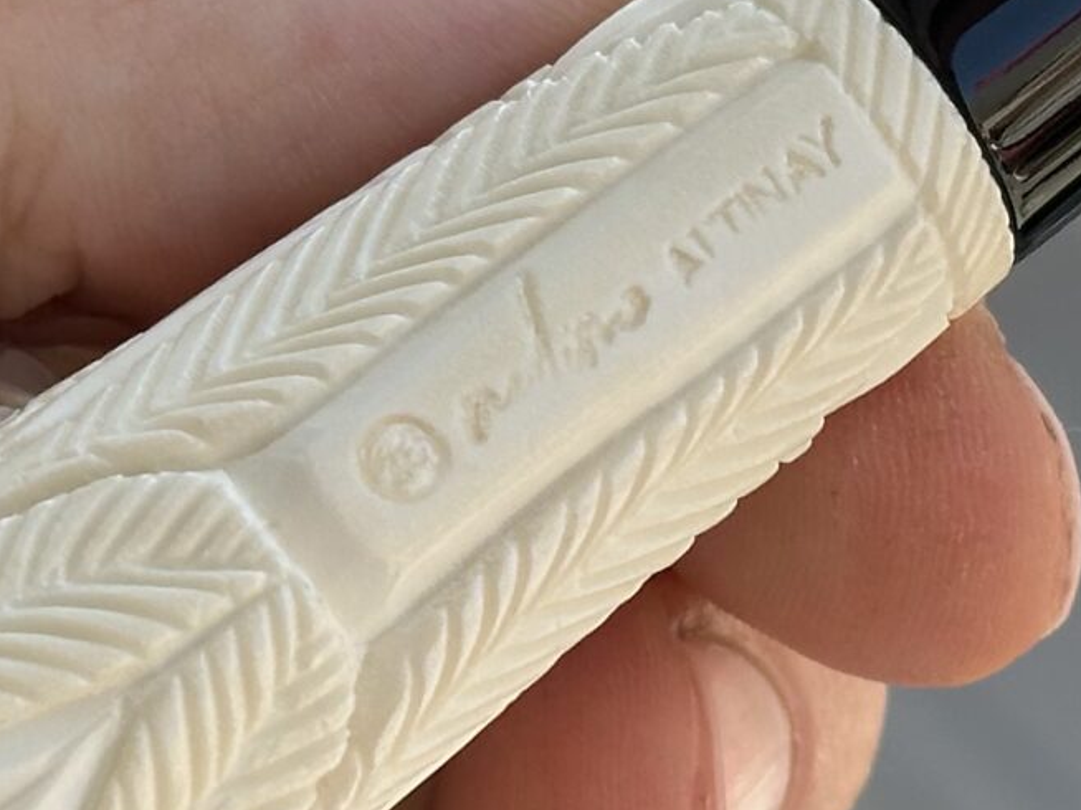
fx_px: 5869
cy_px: 165
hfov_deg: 10.5
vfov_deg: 7.9
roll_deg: -7.0
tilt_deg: -23.6
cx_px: 805
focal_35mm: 188
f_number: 1.78
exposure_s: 1/729
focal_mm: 6.86
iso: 64
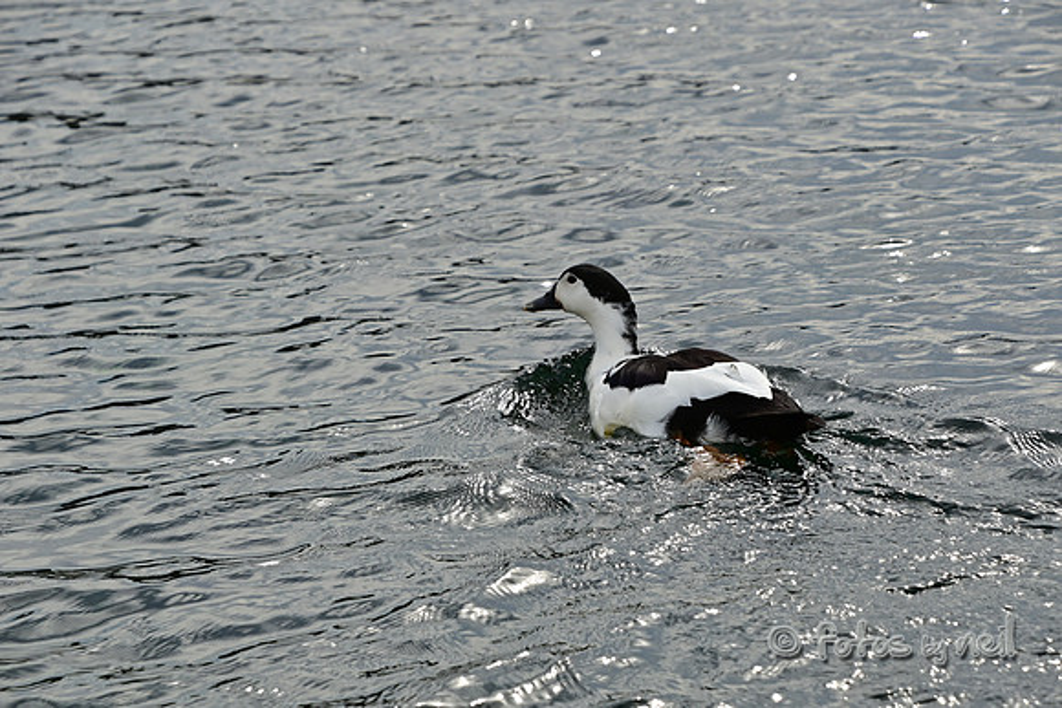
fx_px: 4868
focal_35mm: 165
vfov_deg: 8.3
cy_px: 354
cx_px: 531
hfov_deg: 12.4
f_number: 9
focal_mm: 110
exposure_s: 1/1250
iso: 200
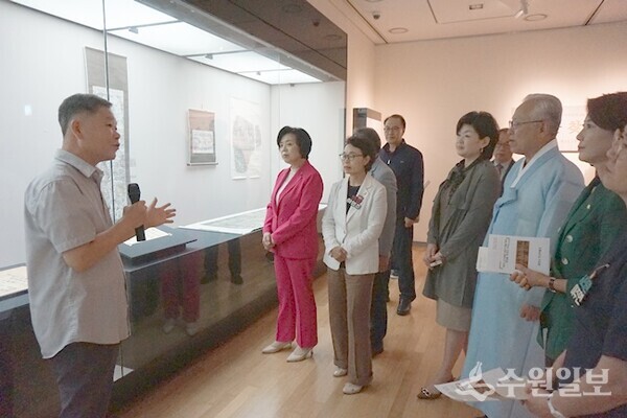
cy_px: 209
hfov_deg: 73.7
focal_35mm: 24
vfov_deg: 53.1
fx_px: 418
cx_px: 314
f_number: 3.5
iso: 3200
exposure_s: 1/125
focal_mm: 16
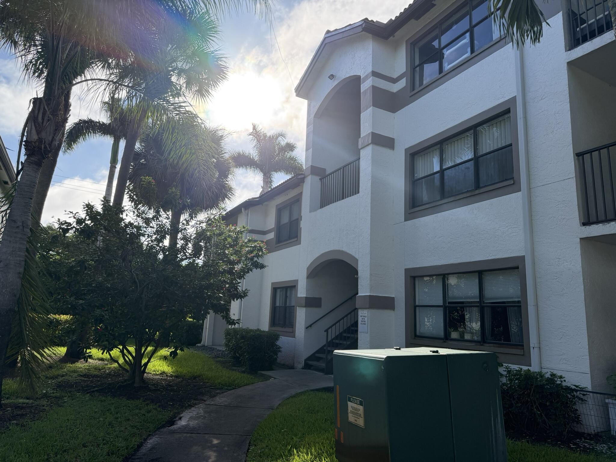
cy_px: 231
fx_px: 427
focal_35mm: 24
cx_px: 308
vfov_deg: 56.8
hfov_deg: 71.6
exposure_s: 1/3021
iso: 100
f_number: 1.78
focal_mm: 6.76
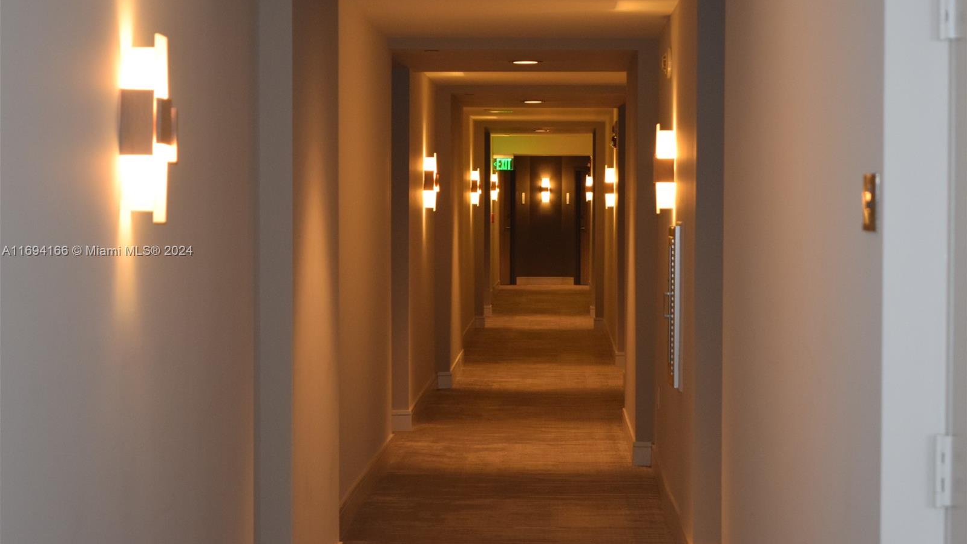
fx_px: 2219
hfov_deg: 24.6
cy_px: 252
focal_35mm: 87
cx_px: 484
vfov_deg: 14.0
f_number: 5.6
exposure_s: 1/60
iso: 1400
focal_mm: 55
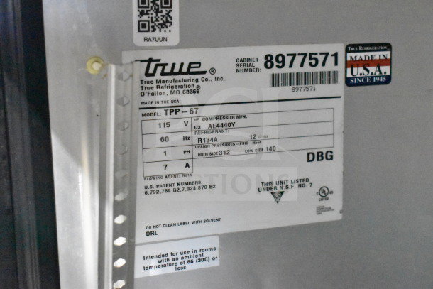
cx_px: 216
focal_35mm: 57
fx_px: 686
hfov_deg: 35.0
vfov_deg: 23.8
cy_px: 144
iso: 25600
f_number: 4.8
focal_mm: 38
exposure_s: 1/60
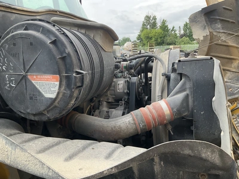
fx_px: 200
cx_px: 120
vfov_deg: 48.2
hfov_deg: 61.7
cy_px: 90
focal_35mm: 29
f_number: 1.8
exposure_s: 1/383
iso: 25
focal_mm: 3
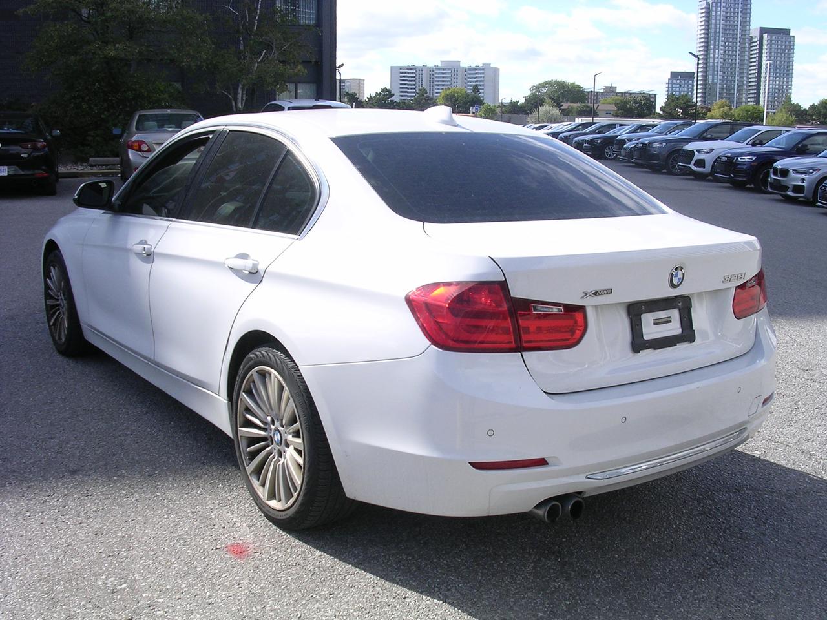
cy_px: 310
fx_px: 908
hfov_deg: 49.0
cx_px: 414
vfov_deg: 37.7
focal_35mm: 38
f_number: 5.6
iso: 100
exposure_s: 1/183
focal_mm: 5.8
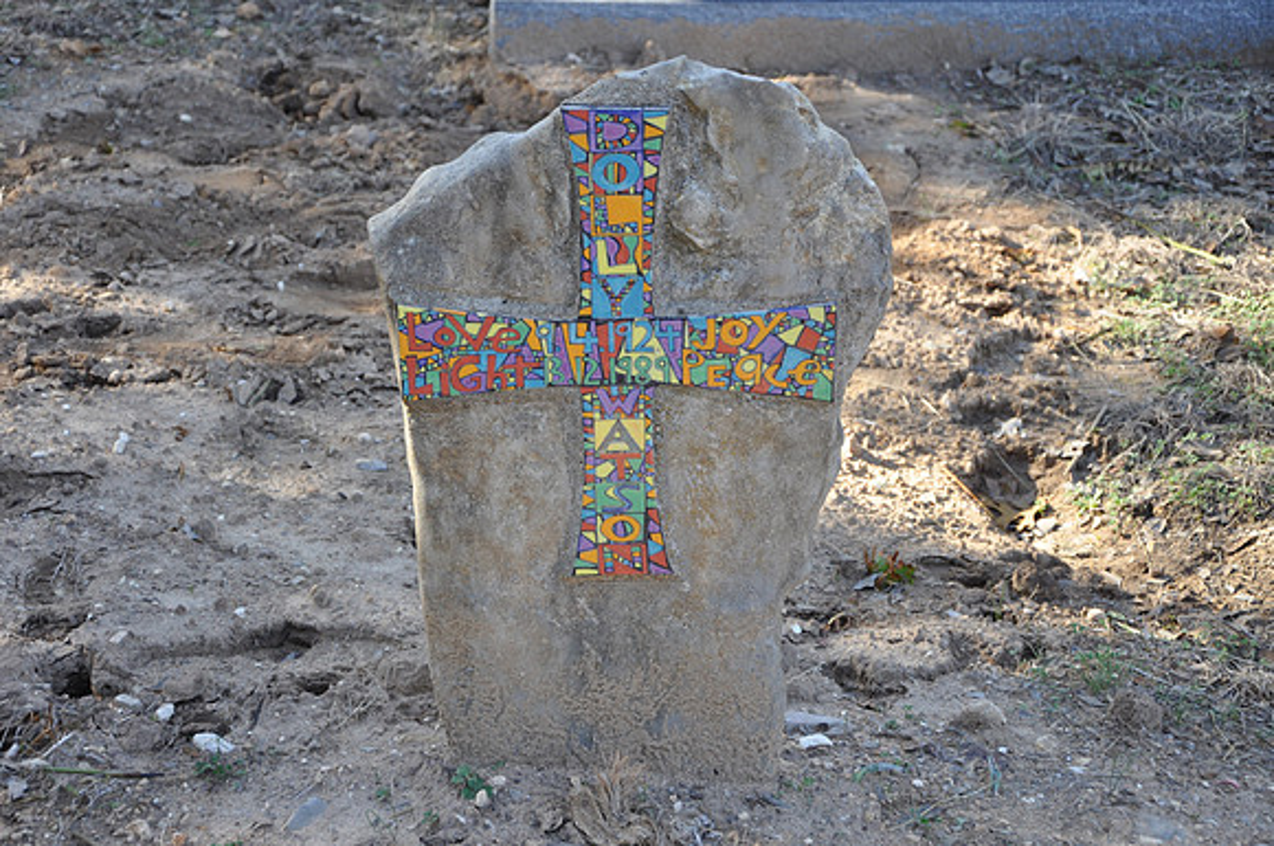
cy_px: 423
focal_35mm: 78
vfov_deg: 17.4
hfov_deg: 26.0
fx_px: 2756
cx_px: 637
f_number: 5
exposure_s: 1/60
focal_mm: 52
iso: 500
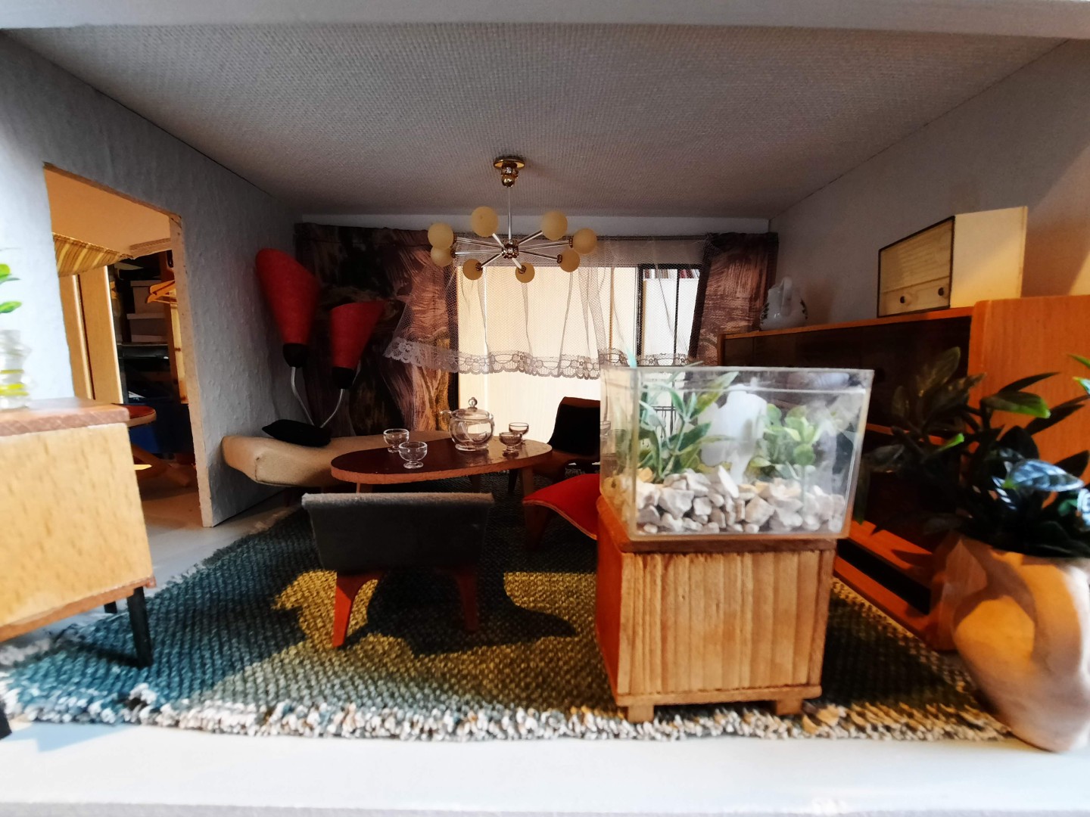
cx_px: 545
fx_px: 409
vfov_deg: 89.9
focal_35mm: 13
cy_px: 408
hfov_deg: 106.2
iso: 320
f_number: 2.2
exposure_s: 1/24
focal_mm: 1.74
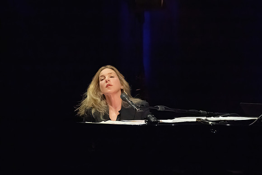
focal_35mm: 454
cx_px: 166
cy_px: 105
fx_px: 3307
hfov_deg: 4.5
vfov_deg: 3.0
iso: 25600
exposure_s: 1/320
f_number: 8
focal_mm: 358
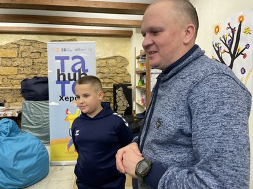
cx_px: 126
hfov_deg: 67.3
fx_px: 190
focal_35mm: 26
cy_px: 94
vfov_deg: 53.1
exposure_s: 1/100
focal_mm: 4.2
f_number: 1.6
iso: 80
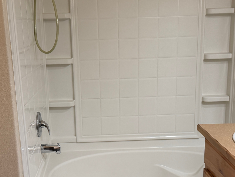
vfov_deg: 28.0
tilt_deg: -12.0
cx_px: 106
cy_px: 104
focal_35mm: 52
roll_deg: +2.3
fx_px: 353
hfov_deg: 36.8
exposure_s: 1/115
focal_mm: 6.76
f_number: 1.78
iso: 200
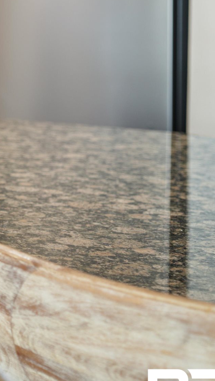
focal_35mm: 86
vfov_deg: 24.6
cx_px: -205
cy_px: 136
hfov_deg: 12.5
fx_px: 872
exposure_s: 1/6
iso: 320
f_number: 4
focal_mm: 30
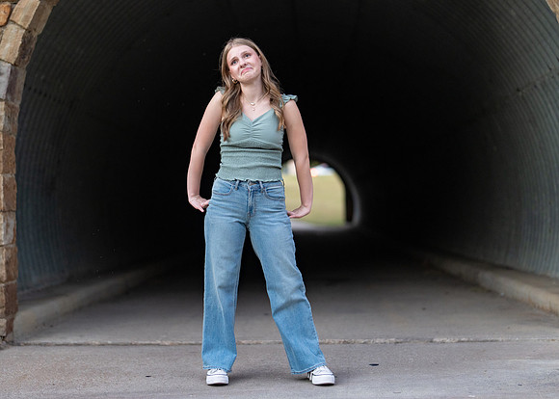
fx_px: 1097
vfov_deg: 20.6
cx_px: 260
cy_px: 203
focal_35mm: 69
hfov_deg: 28.6
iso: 640
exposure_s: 1/400
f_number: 1.2
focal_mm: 50
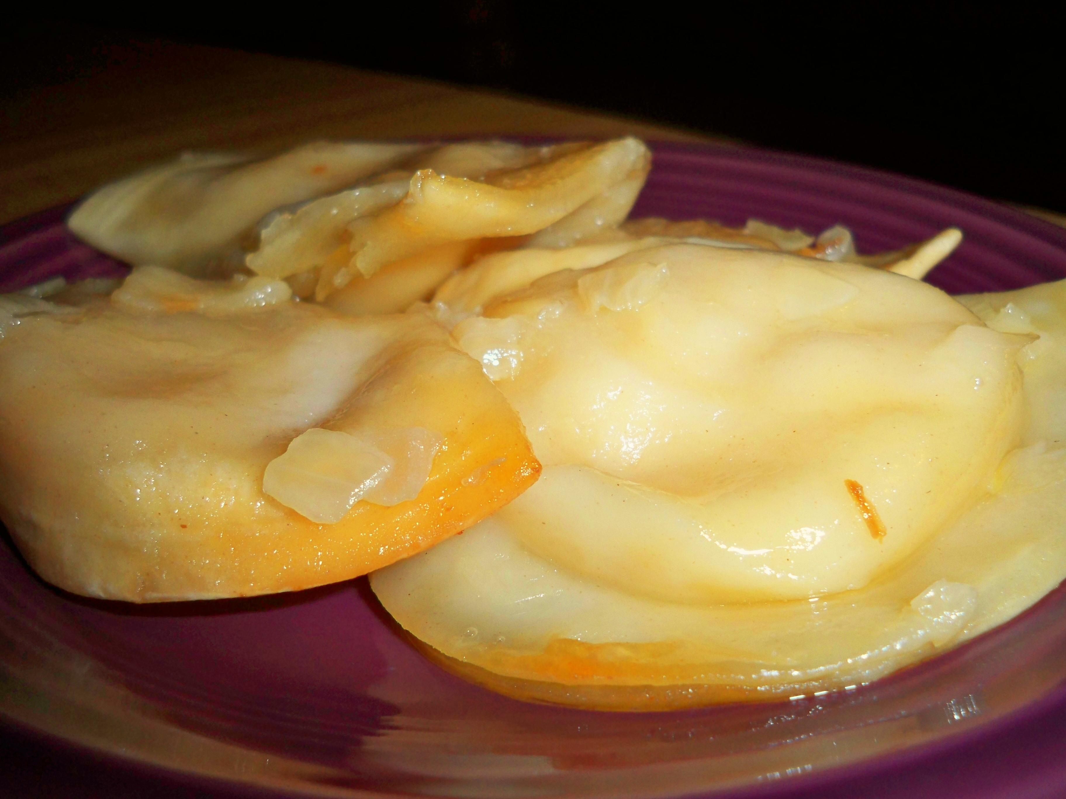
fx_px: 1078
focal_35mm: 35
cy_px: 400
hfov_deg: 52.6
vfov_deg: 40.7
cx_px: 533
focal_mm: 6.3
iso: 200
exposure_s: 1/60
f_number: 3.1
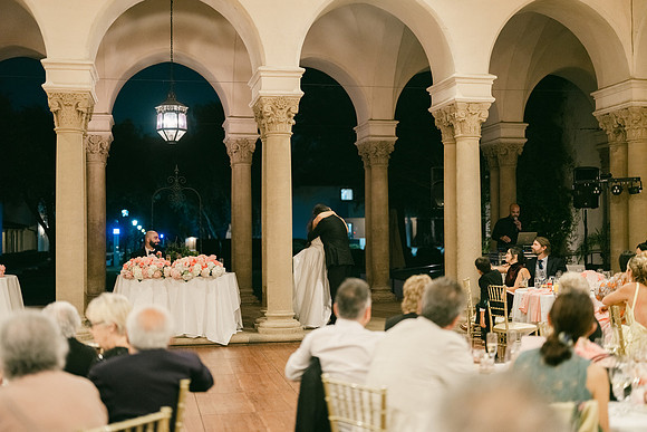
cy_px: 216
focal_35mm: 46
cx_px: 324
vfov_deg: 29.4
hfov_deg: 42.9
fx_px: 823
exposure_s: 1/125
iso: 4000
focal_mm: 55
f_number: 1.7
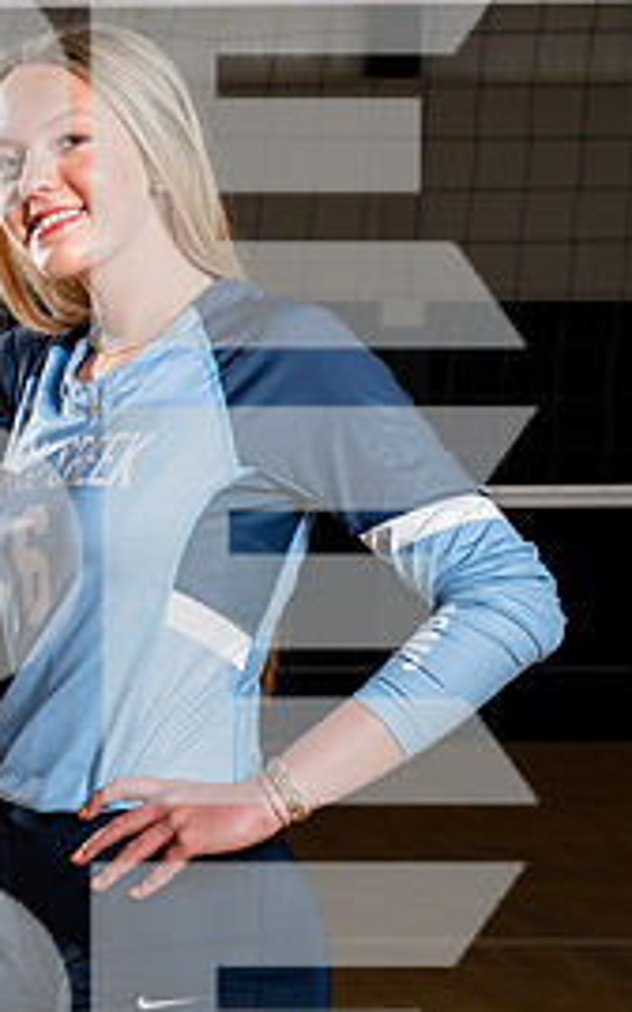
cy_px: 608
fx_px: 3695
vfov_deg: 15.6
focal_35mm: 134
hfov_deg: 9.4
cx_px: -421
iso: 100
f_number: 8
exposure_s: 1/250
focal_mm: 61
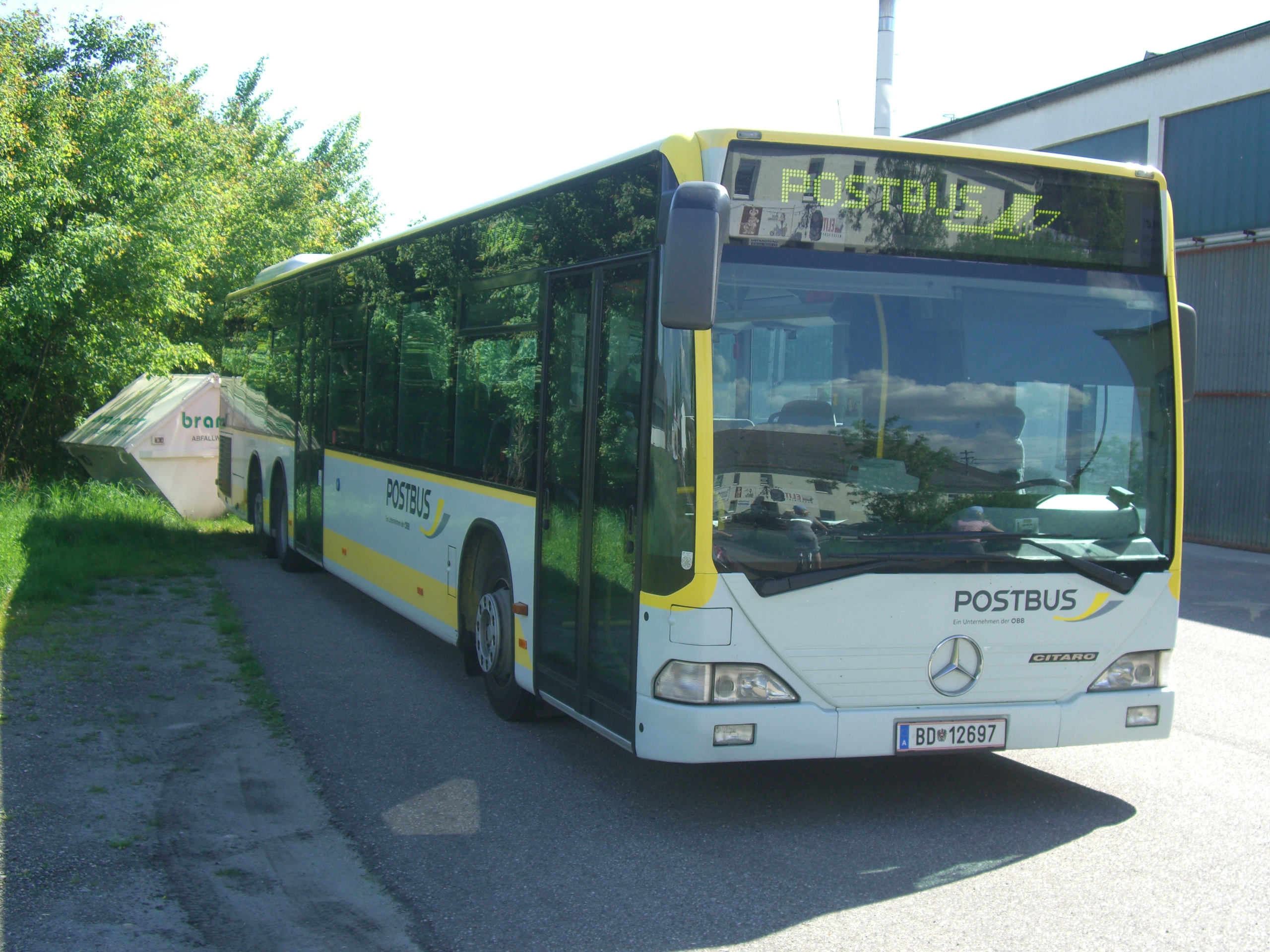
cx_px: 635
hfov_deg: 41.2
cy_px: 476
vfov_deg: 31.5
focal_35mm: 46
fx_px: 1688
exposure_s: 1/320
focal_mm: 9.6
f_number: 3.1
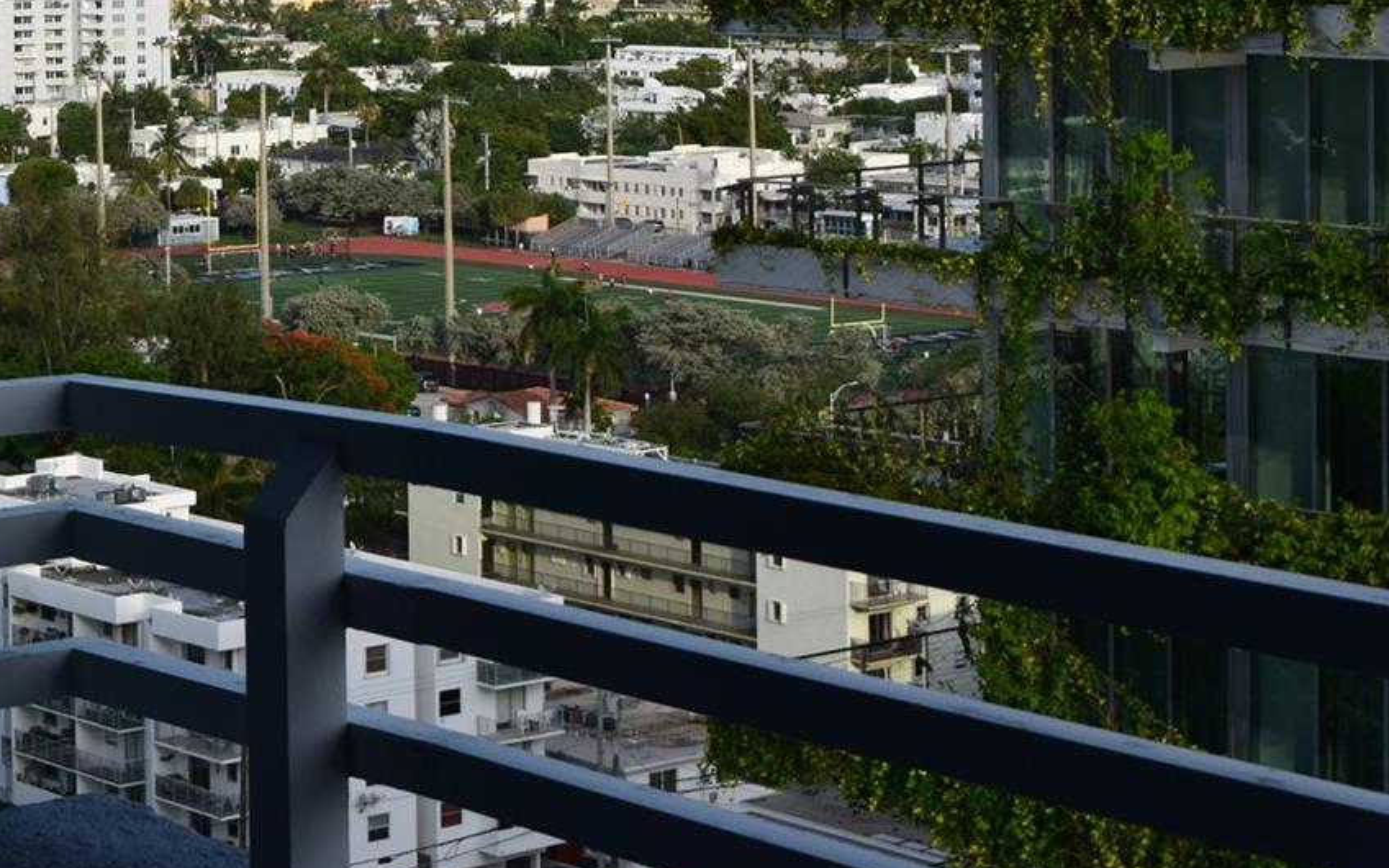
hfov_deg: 20.5
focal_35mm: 101
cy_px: 31
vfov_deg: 12.8
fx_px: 3822
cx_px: 419
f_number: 11
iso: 360
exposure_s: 1/500
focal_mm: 35
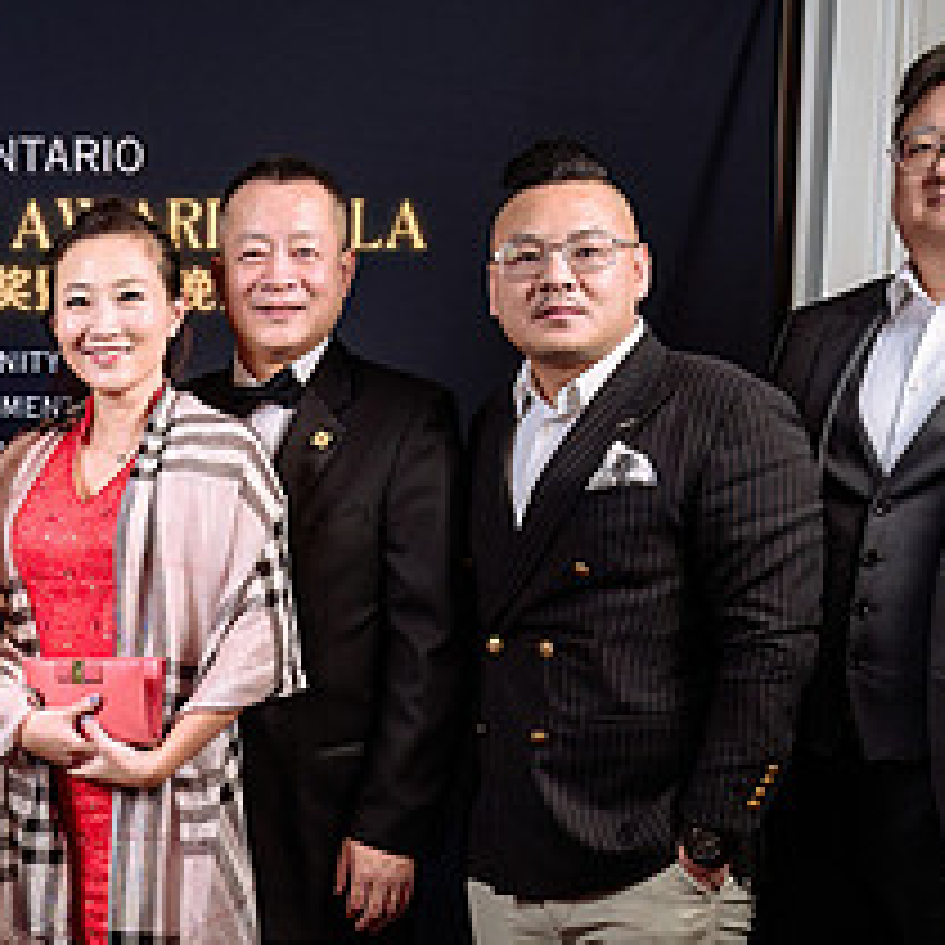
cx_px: -23
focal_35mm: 64
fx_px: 1977
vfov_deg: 26.4
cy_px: 749
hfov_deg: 25.4
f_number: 5
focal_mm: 24.5
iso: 500
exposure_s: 1/125
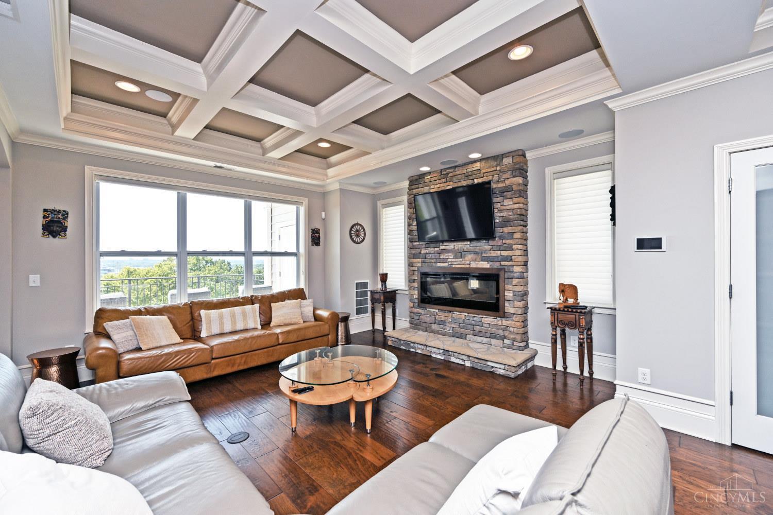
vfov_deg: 81.2
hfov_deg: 104.3
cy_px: 258
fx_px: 301
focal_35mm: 14
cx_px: 386
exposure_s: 1/160
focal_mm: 14
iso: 100
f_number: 6.3
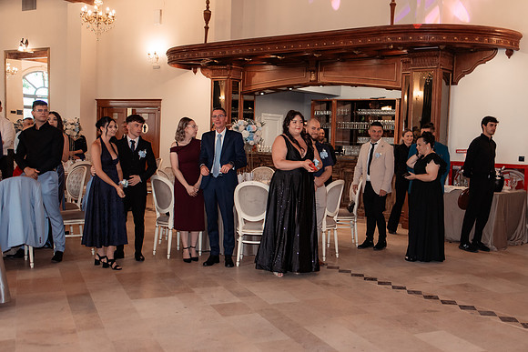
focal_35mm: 39
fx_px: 569
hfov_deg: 49.7
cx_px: 292
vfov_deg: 34.4
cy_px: 176
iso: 1250
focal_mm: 35
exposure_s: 1/250
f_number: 3.2
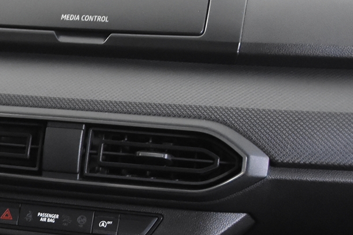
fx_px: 1206
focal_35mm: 123
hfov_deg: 15.3
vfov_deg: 11.1
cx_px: -191
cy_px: 225
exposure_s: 1/40
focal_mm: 26
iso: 3600
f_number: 3.2
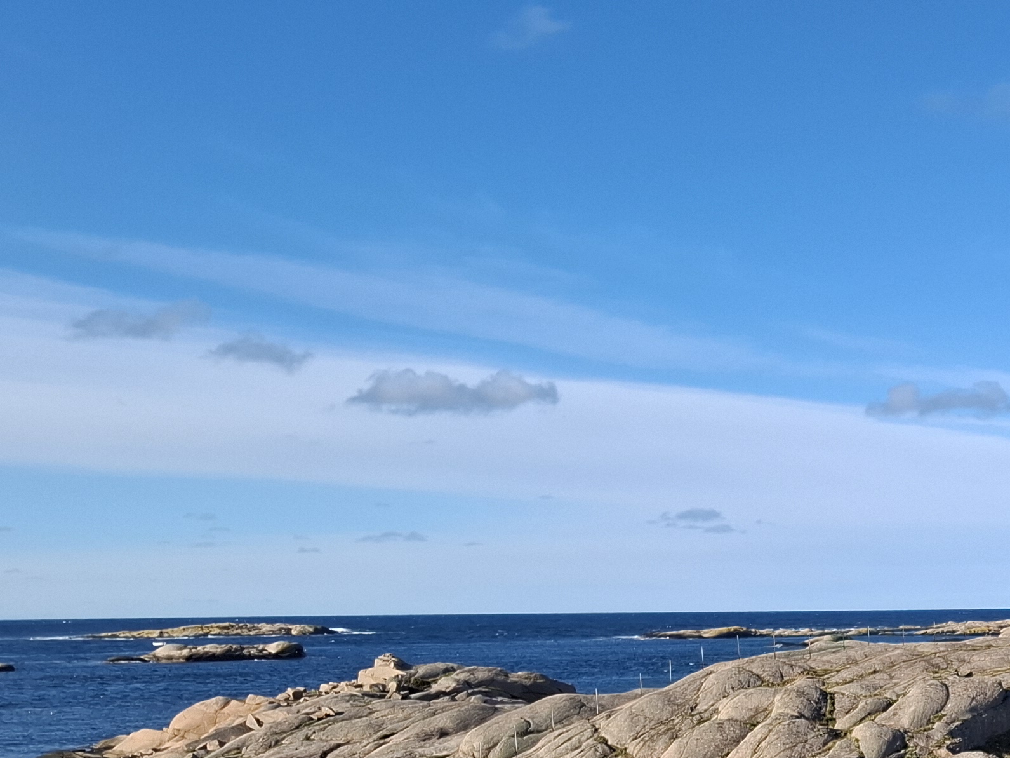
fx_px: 1721
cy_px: 809
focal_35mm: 59
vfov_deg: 23.5
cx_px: 1092
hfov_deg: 29.7
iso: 50
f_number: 1.8
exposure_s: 1/1227
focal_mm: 5.54
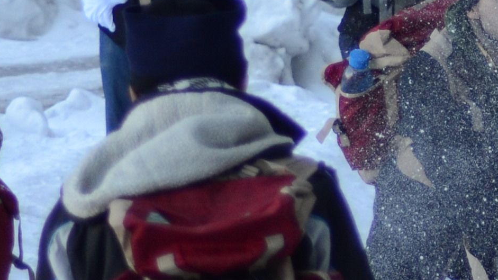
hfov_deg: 3.7
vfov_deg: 2.1
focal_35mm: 575
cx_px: 586
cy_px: 90
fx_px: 7592
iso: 400
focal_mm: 70
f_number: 4
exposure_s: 1/400
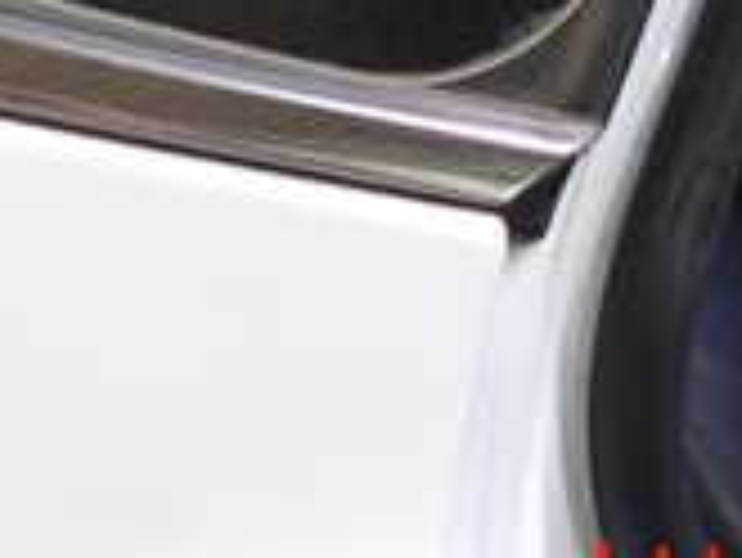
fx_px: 2338
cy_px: -369
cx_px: 261
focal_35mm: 109
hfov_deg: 18.0
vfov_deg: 12.7
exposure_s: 1/30
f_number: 2.3
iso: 400
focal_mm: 5.4
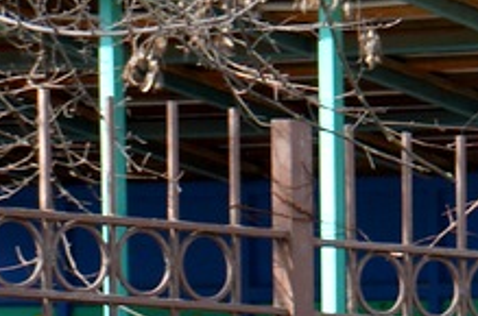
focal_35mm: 428
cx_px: 1017
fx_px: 5670
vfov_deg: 3.1
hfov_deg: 4.7
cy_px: 856
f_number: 7.1
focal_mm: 52
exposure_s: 1/200
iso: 200
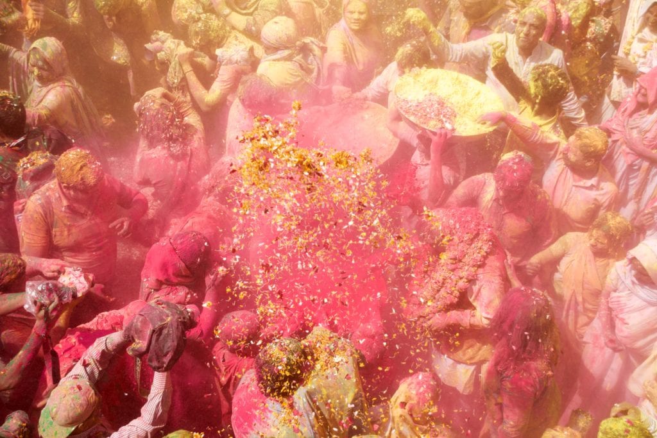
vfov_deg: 20.6
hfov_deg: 30.5
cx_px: 328
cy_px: 219
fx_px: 1205
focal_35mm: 66
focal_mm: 44
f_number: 8
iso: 200
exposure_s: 1/250
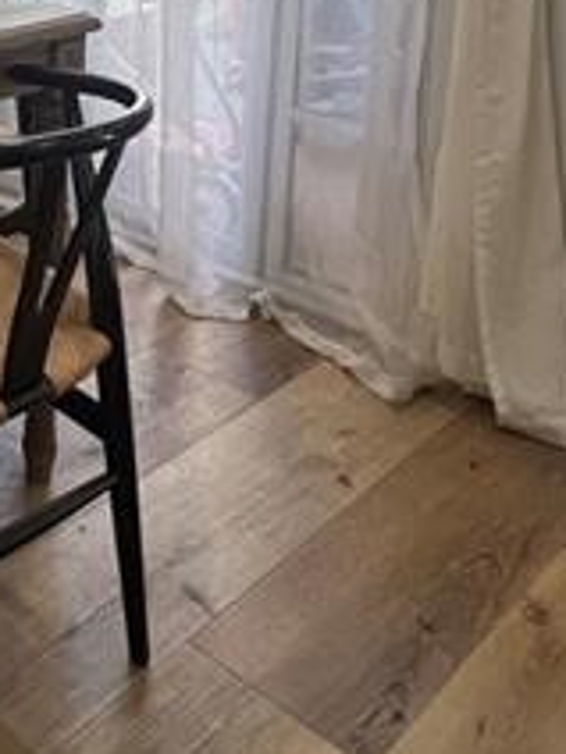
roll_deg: +0.0
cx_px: -271
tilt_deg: -4.2
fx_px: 1025
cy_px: -139
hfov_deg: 24.4
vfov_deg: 33.4
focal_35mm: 47
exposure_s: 1/120
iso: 125
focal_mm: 1.57
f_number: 1.8
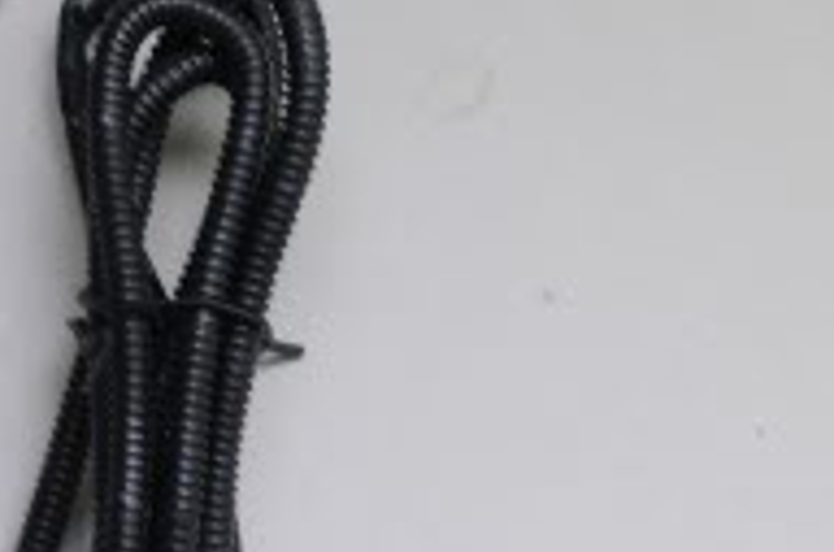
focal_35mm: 125
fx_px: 2889
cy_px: 7
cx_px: -467
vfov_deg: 10.8
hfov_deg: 15.1
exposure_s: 1/20
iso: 200
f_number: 5.6
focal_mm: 20
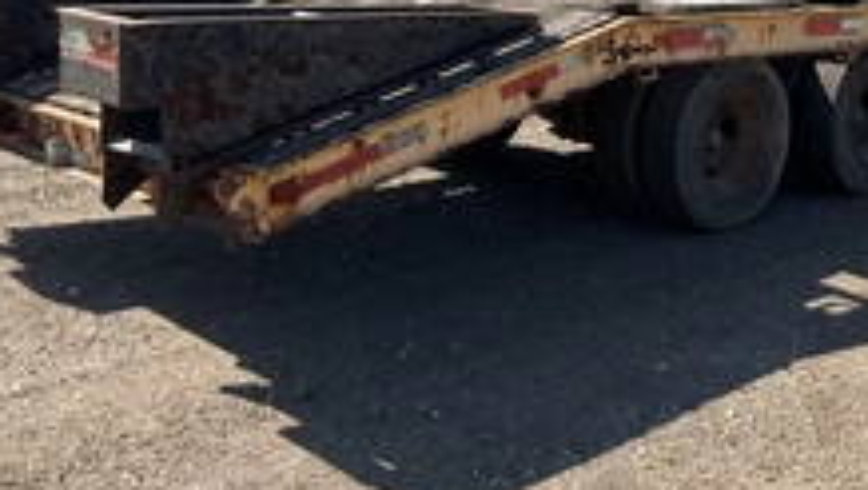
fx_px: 1336
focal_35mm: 58
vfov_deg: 20.4
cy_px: 48
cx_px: 597
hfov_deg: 35.5
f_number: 1.8
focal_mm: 3
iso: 25
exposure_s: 1/1342
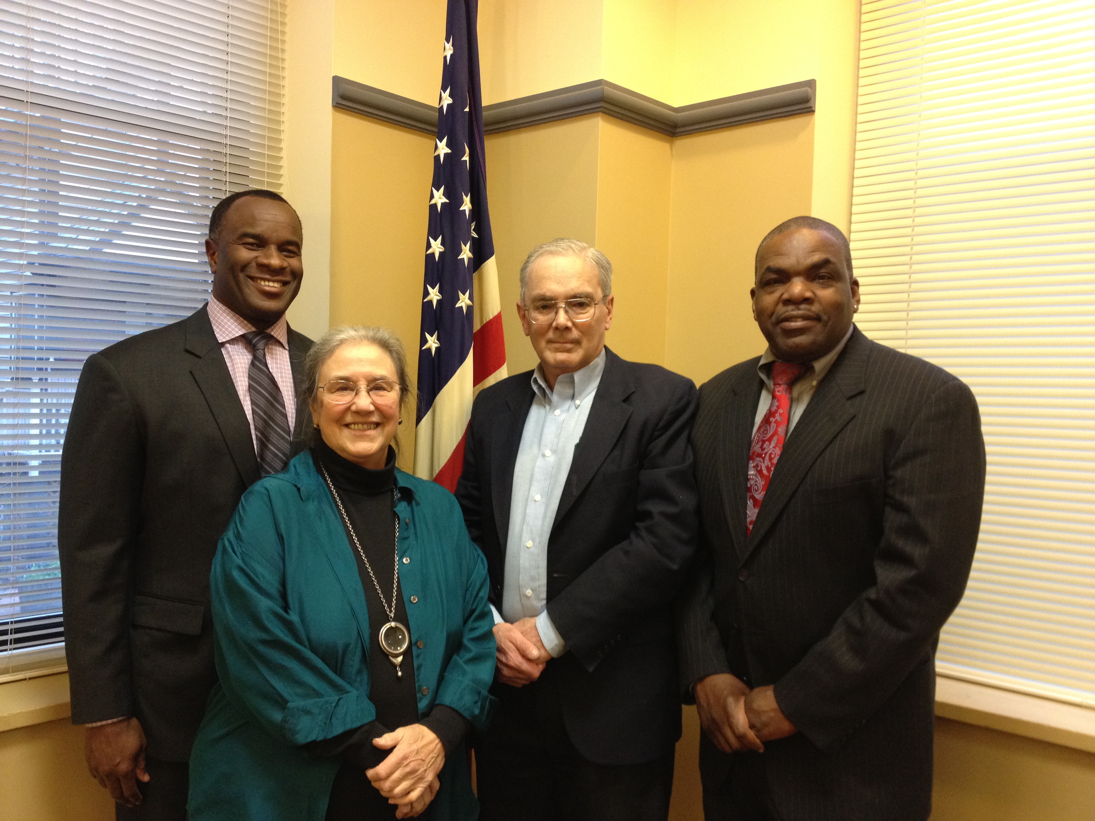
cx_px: 548
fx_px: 1107
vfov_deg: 40.7
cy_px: 410
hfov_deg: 52.6
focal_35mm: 35
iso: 200
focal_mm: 4.28
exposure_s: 1/20
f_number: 2.4
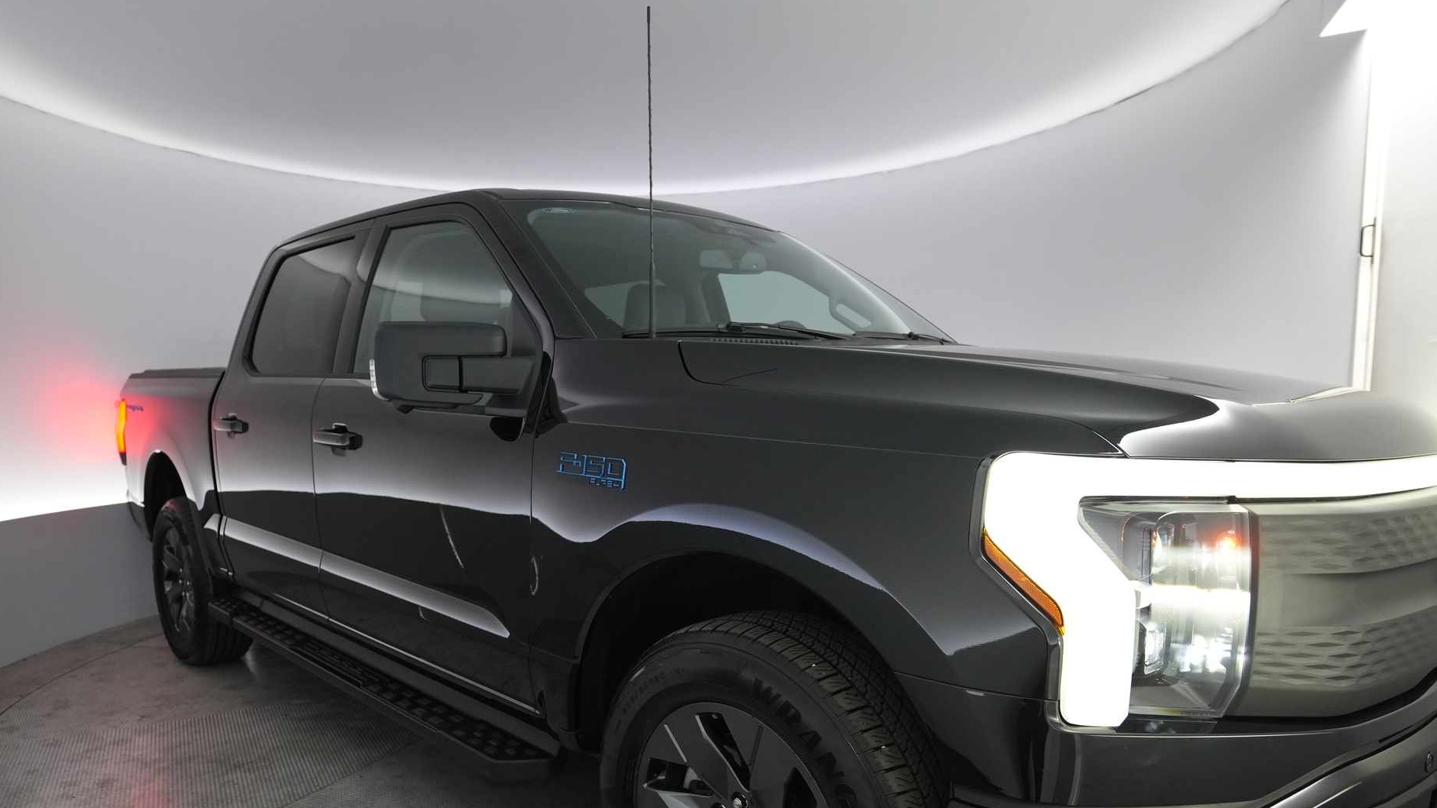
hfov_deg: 76.2
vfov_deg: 46.8
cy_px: 550
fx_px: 914
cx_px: 661
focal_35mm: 24
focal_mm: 17
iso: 1600
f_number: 3.2
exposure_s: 1/160
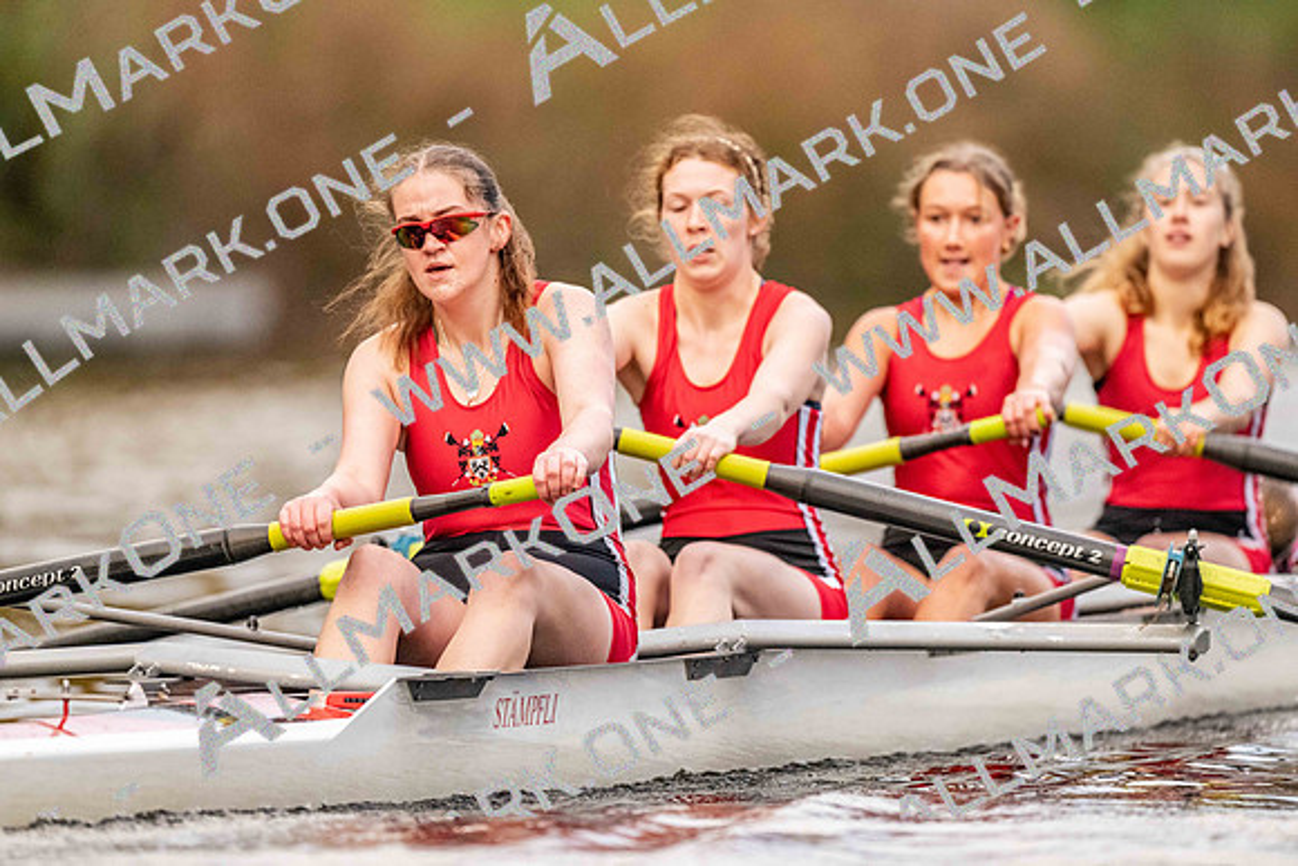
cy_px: 433
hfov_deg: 3.4
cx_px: 649
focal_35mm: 600
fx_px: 21637
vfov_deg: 2.3
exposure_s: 1/2500
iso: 5000
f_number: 4
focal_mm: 600
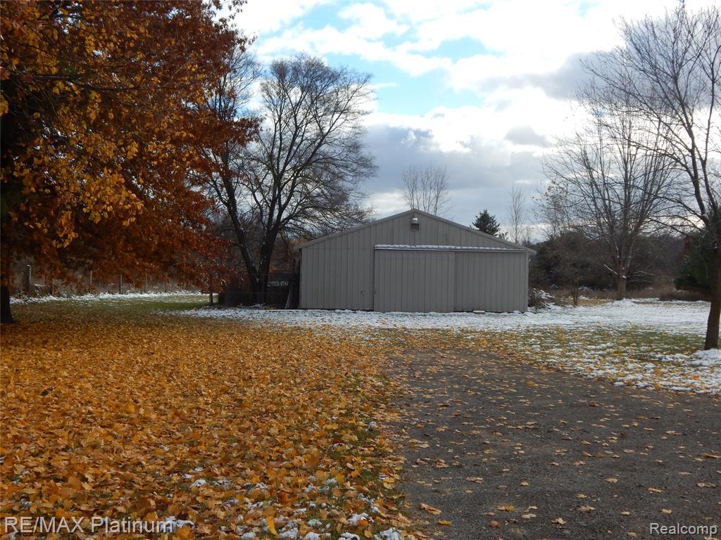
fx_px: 791
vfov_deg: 37.7
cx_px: 360
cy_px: 270
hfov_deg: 49.0
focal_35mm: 38
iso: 125
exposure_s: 1/800
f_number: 3.4
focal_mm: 6.8
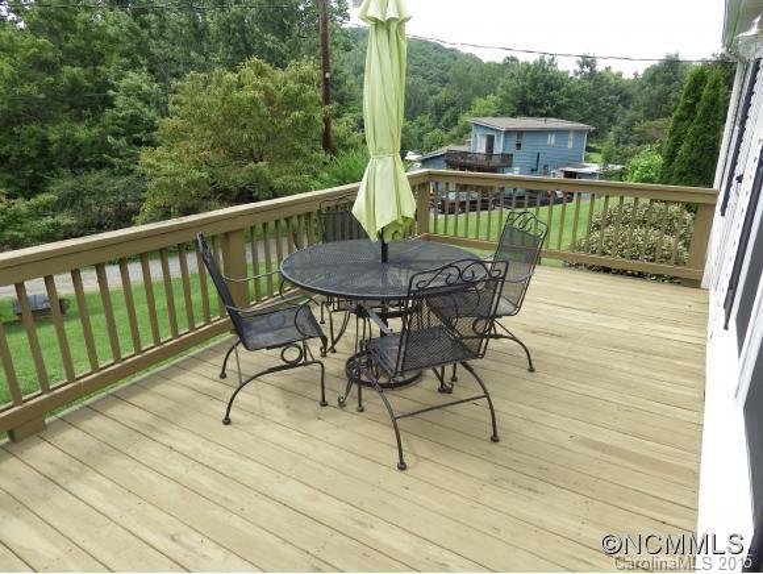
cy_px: 287
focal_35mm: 22
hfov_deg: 76.3
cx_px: 382
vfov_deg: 61.2
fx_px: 485
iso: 100
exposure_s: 1/500
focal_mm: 4
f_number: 3.1
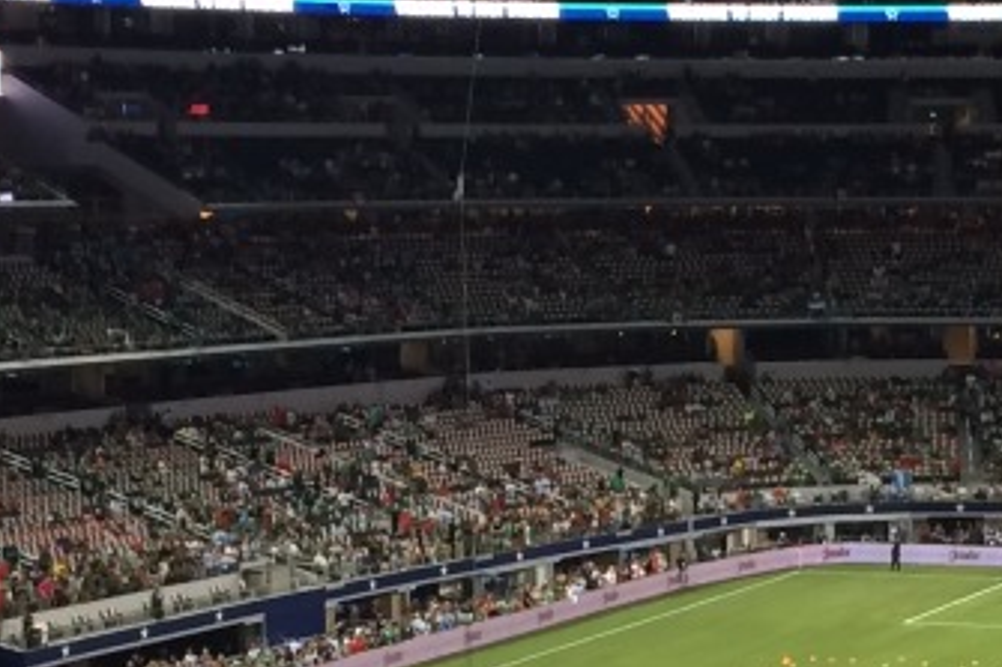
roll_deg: +1.7
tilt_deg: -9.6
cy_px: 615
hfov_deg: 16.5
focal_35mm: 123
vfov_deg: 11.1
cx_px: 823
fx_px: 3422
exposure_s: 1/30
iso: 40
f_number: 2.2
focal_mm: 4.15
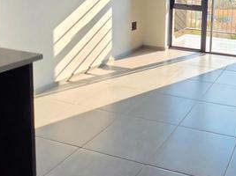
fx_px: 266
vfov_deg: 34.2
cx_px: 220
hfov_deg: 43.1
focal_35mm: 39
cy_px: 10
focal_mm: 2.2
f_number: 1.9
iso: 32
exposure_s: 1/288
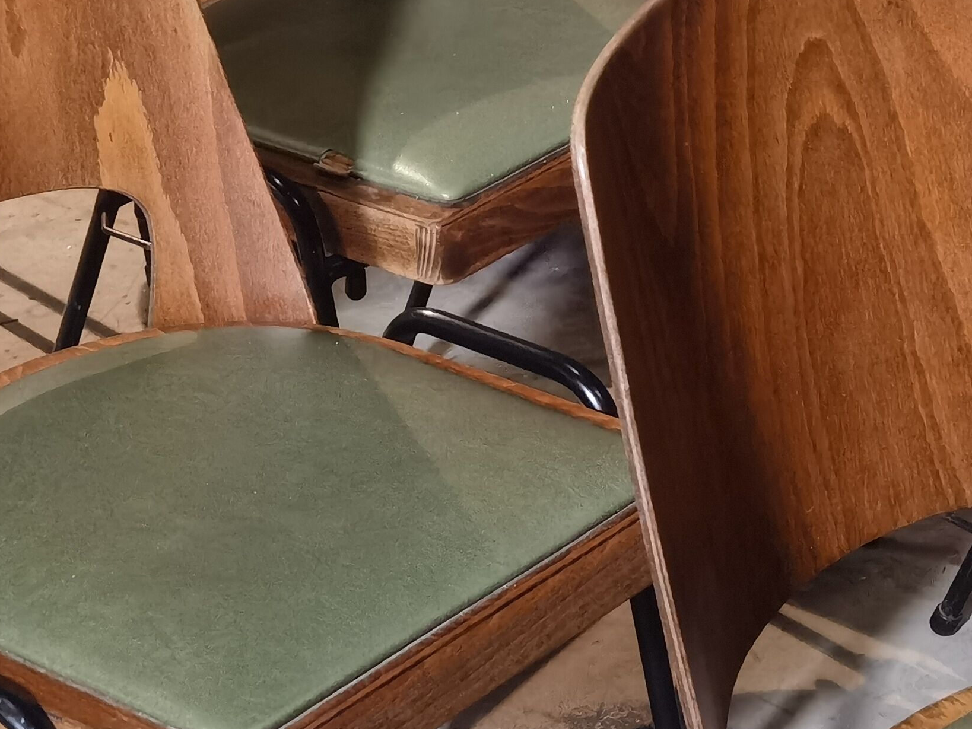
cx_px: 649
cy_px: 297
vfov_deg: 11.9
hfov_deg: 15.7
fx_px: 3510
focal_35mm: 125
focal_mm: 6.71
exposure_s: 1/33.3
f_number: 1.9
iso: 400
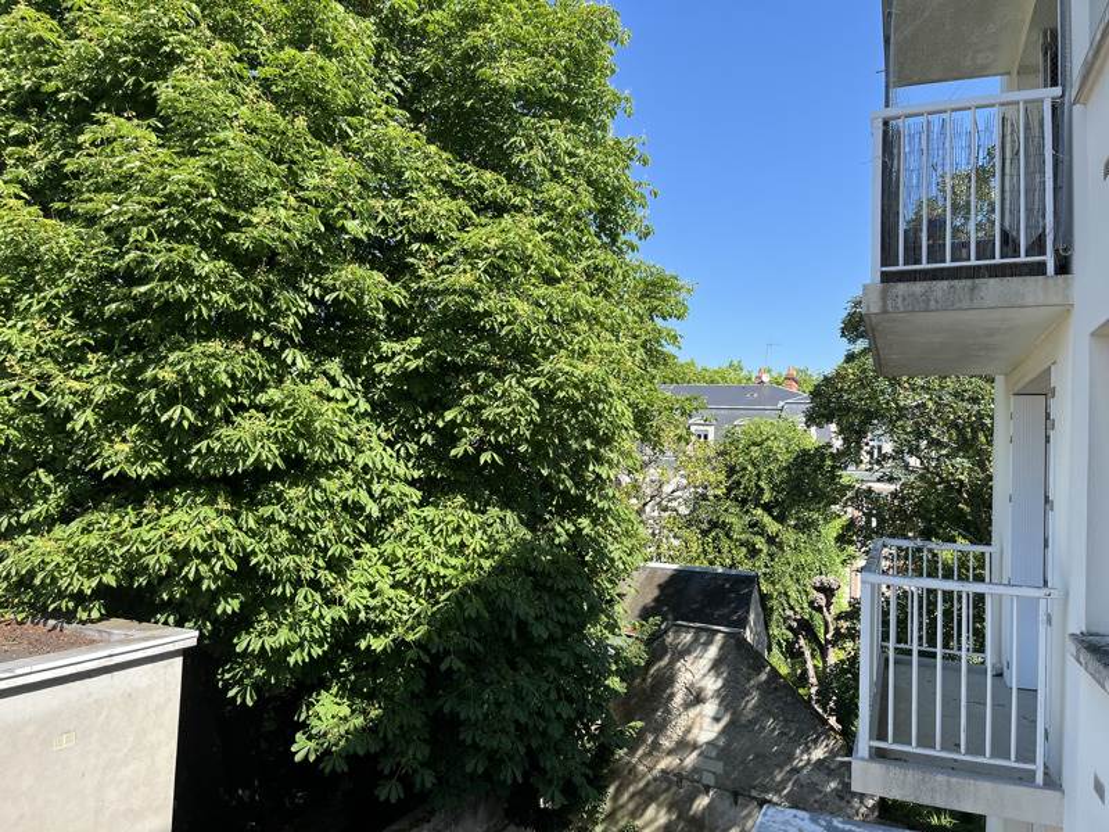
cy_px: 416
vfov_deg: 53.1
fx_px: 833
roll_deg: -2.2
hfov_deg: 67.3
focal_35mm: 26
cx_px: 554
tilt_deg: +2.4
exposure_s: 1/1372
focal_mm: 5.1
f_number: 1.6
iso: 50
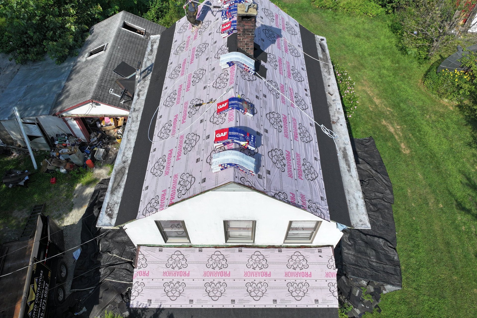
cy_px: 160
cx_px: 239
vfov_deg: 51.3
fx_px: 331
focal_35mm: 25
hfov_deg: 71.5
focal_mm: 12.29
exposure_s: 1/2500
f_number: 2.8
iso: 150
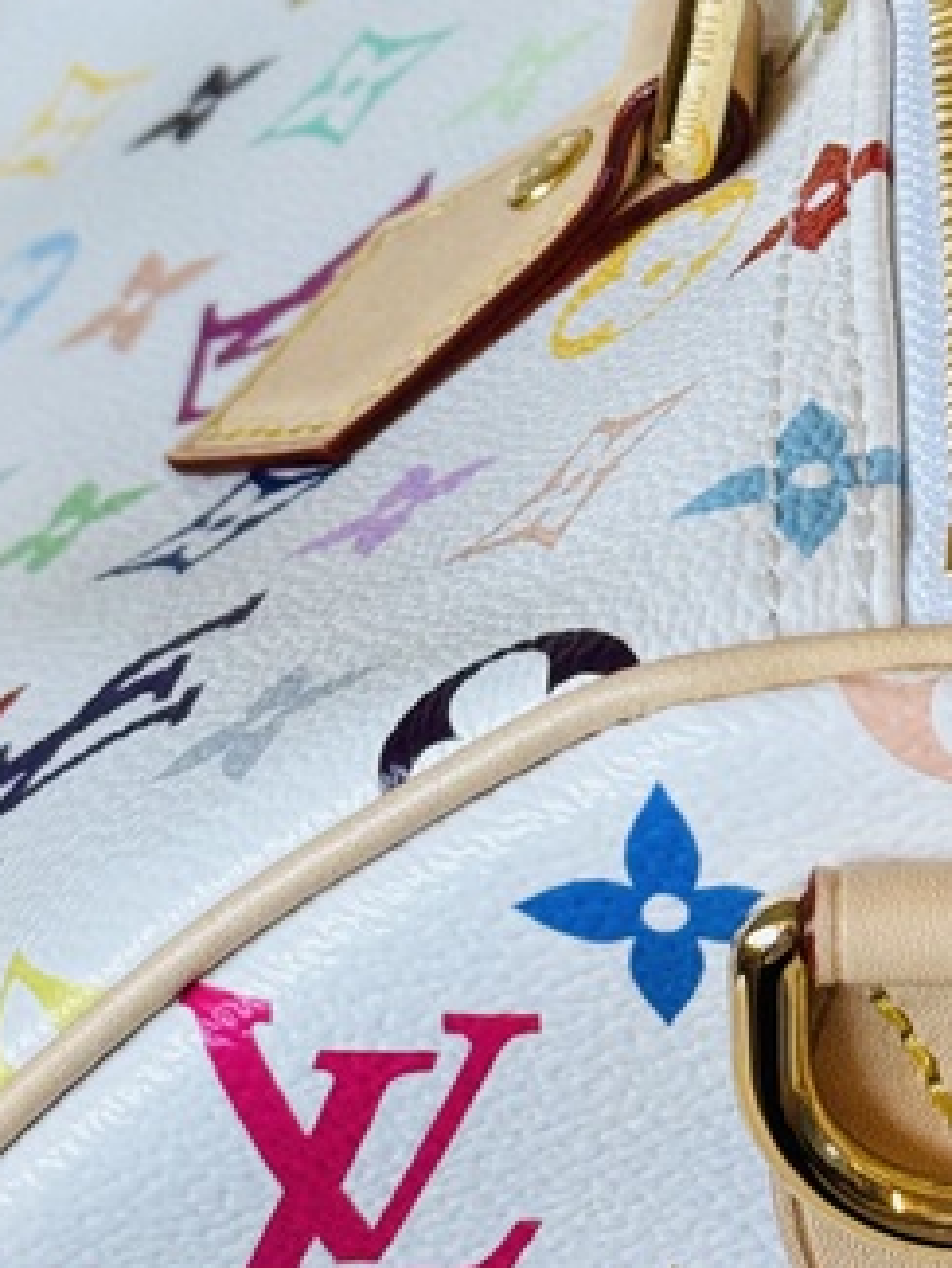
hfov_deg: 9.9
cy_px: 156
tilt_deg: -27.6
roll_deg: -0.9
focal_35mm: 149
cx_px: 956
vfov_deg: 13.1
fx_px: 5460
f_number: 1.78
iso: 64
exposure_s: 1/100
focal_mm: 6.76
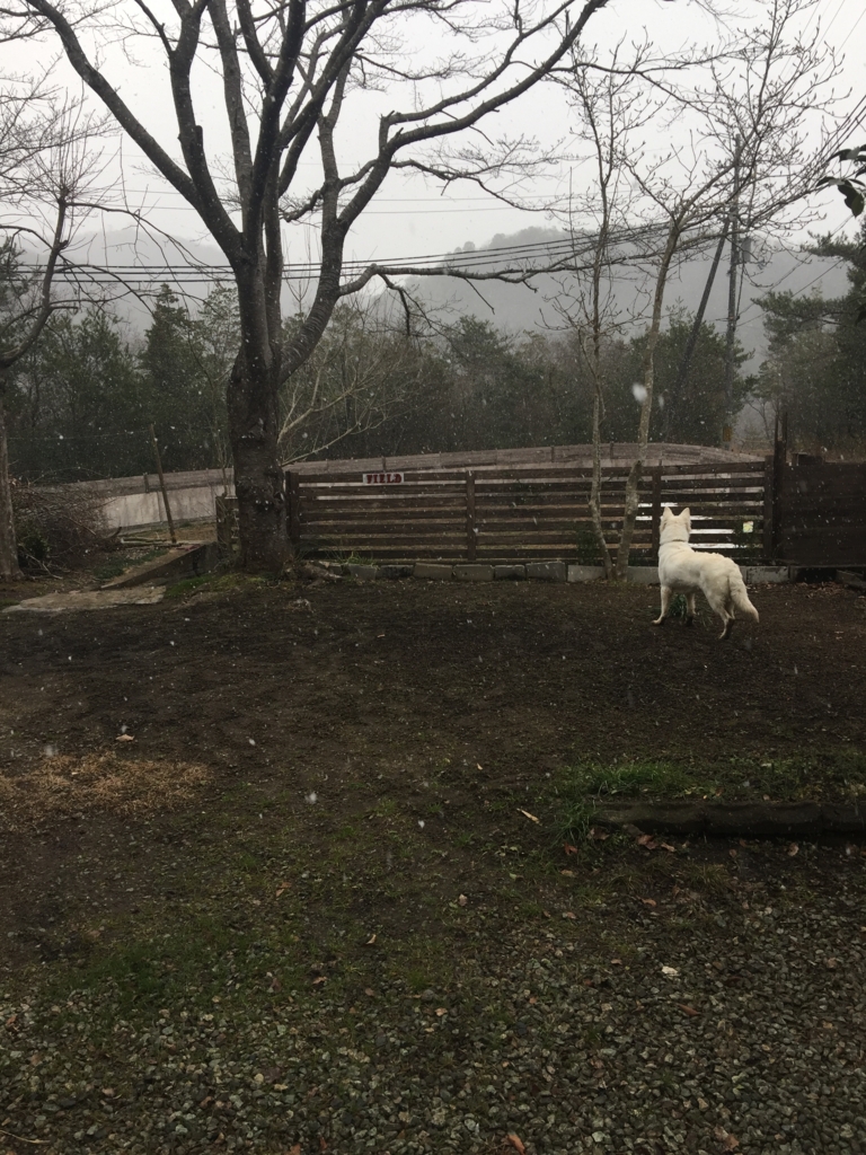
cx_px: 433
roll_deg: +1.2
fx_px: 967
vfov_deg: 61.7
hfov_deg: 48.2
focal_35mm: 29
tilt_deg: -6.5
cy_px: 578
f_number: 2.2
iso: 32
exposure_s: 1/278
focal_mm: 4.15
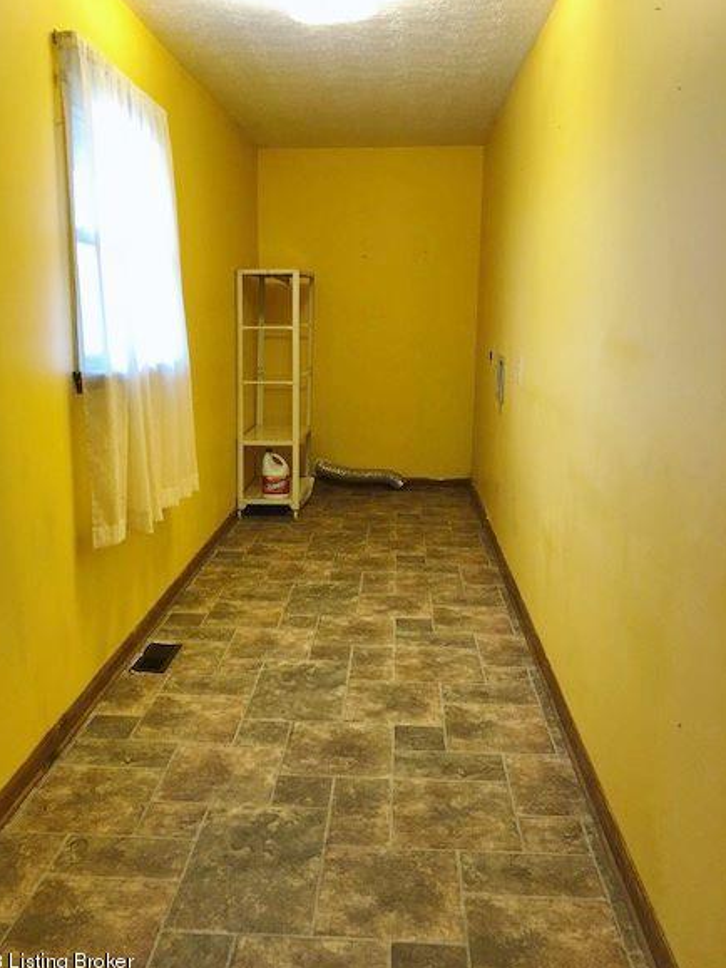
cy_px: 466
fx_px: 866
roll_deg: +0.6
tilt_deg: -10.7
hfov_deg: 45.4
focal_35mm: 31
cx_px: 333
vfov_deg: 58.3
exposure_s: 1/15
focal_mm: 3.99
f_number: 1.8
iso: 50
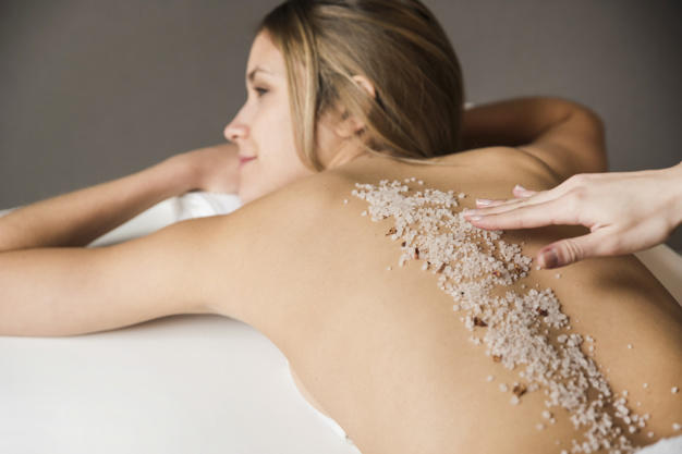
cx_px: 341
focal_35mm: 70
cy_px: 227
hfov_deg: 28.9
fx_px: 1326
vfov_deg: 19.4
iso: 500
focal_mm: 70
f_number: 3.5
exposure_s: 1/125
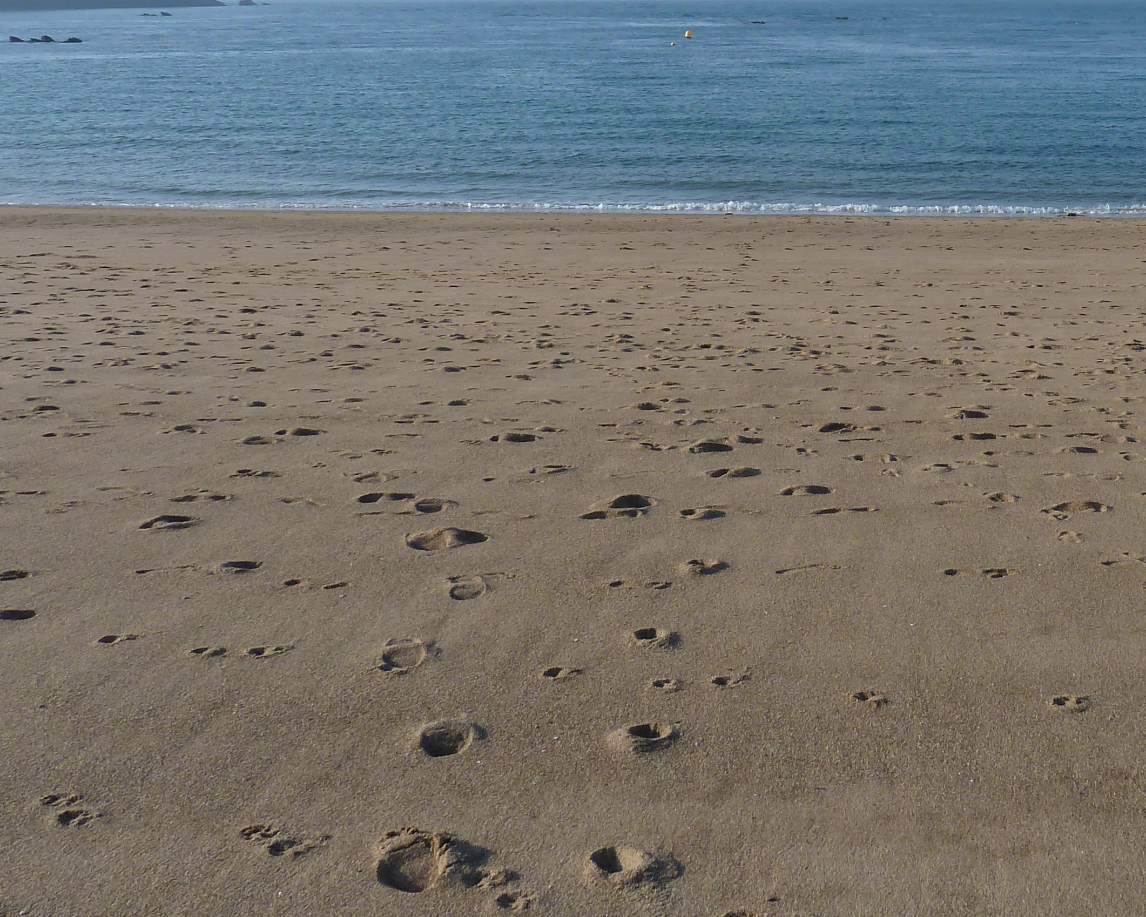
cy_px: 159
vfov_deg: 31.7
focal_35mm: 46
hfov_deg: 38.8
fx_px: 1560
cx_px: 918
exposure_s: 1/500
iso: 80
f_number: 4.5
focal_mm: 4.1
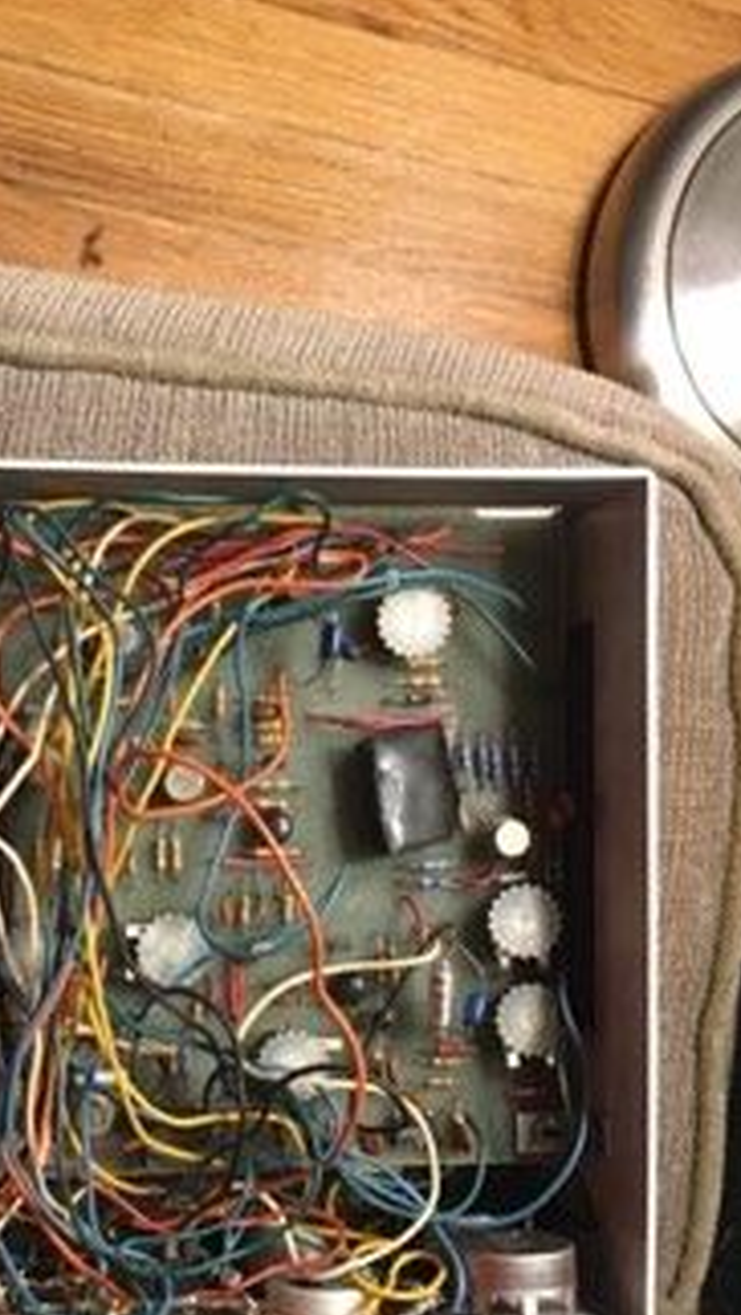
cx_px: 130
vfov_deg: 43.0
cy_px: 896
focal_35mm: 47
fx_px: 1640
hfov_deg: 25.0
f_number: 2.2
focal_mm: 4.15
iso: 125
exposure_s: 1/30
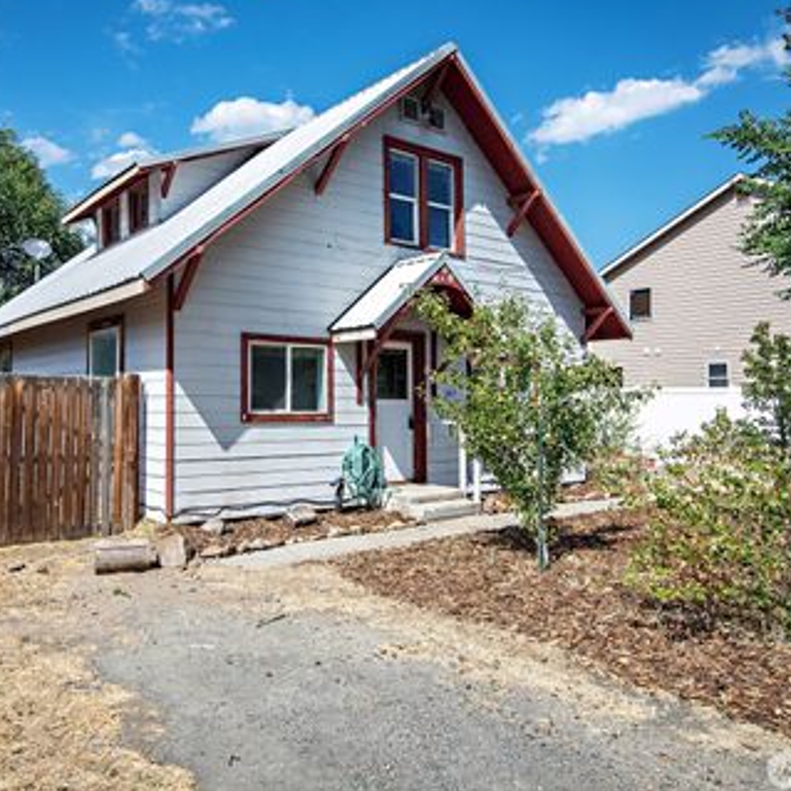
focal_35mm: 28
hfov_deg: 56.9
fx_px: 724
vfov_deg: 57.3
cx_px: 325
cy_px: 384
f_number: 10
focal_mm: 21
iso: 200
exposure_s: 1/250
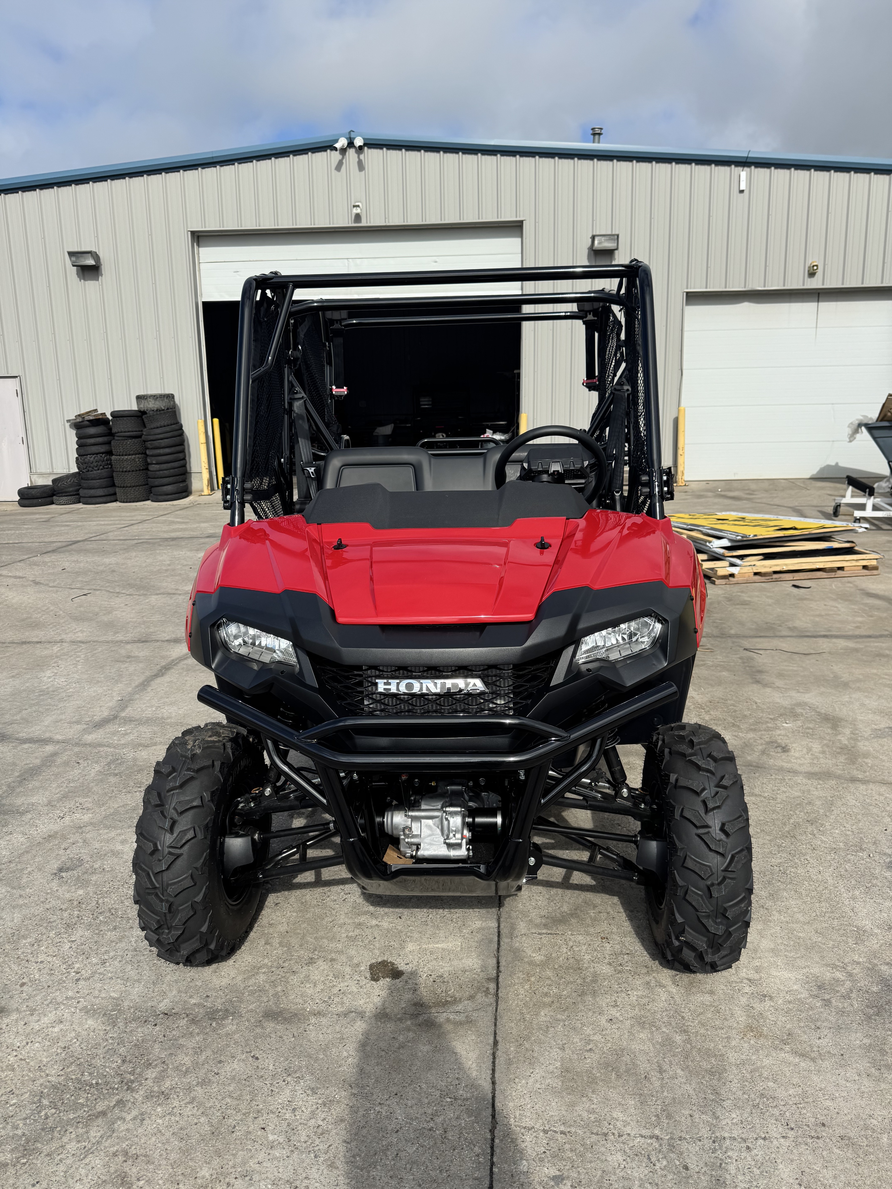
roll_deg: +0.5
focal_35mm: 24
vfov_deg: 71.6
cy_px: 594
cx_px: 446
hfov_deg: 56.8
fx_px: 825
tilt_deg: -12.0
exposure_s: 1/6410
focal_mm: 6.76
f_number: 1.78
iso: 80
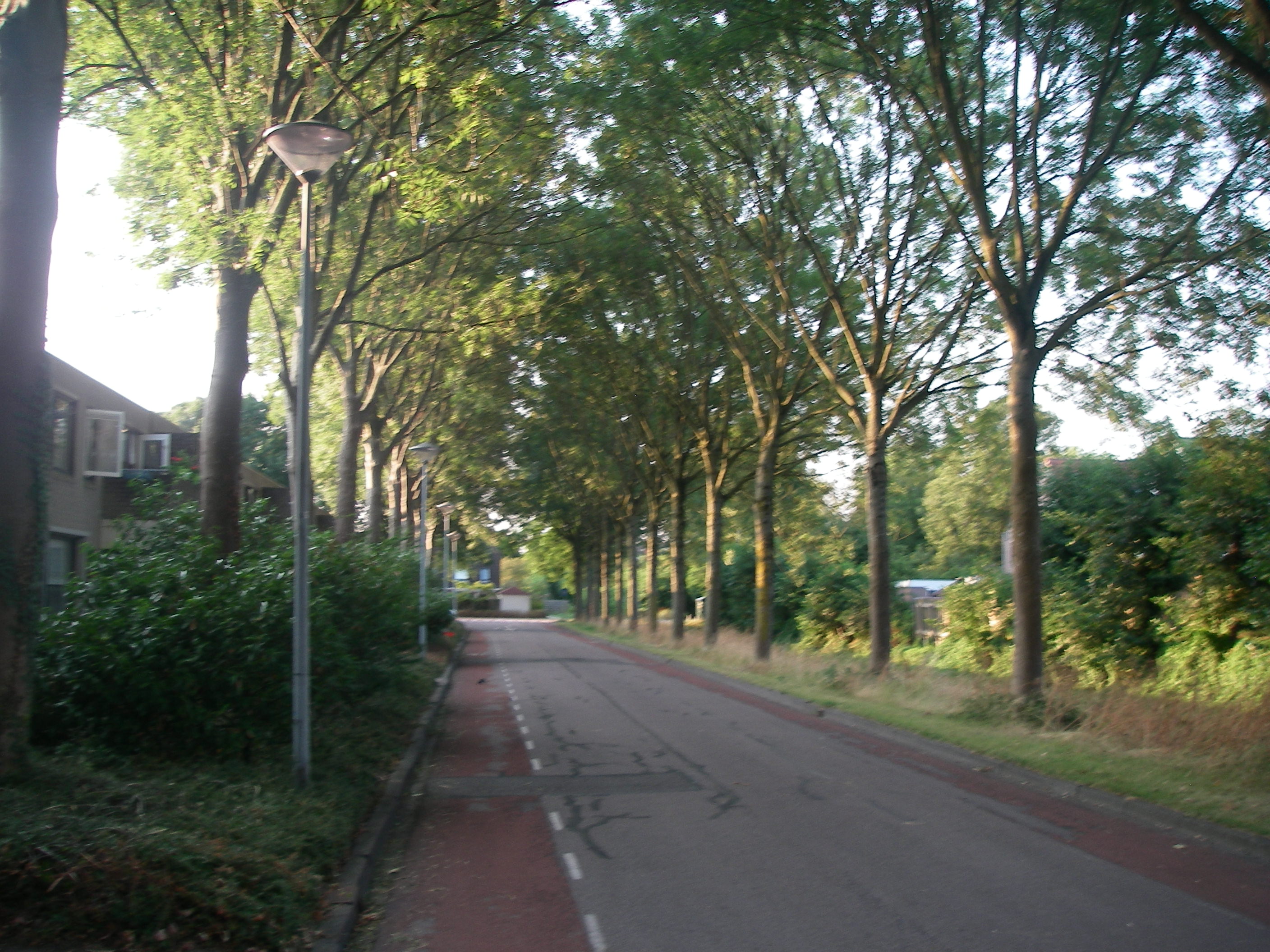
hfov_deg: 49.0
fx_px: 1394
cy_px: 476
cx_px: 635
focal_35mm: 38
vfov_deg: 37.7
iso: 64
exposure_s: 1/50
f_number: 3.3
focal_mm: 6.3
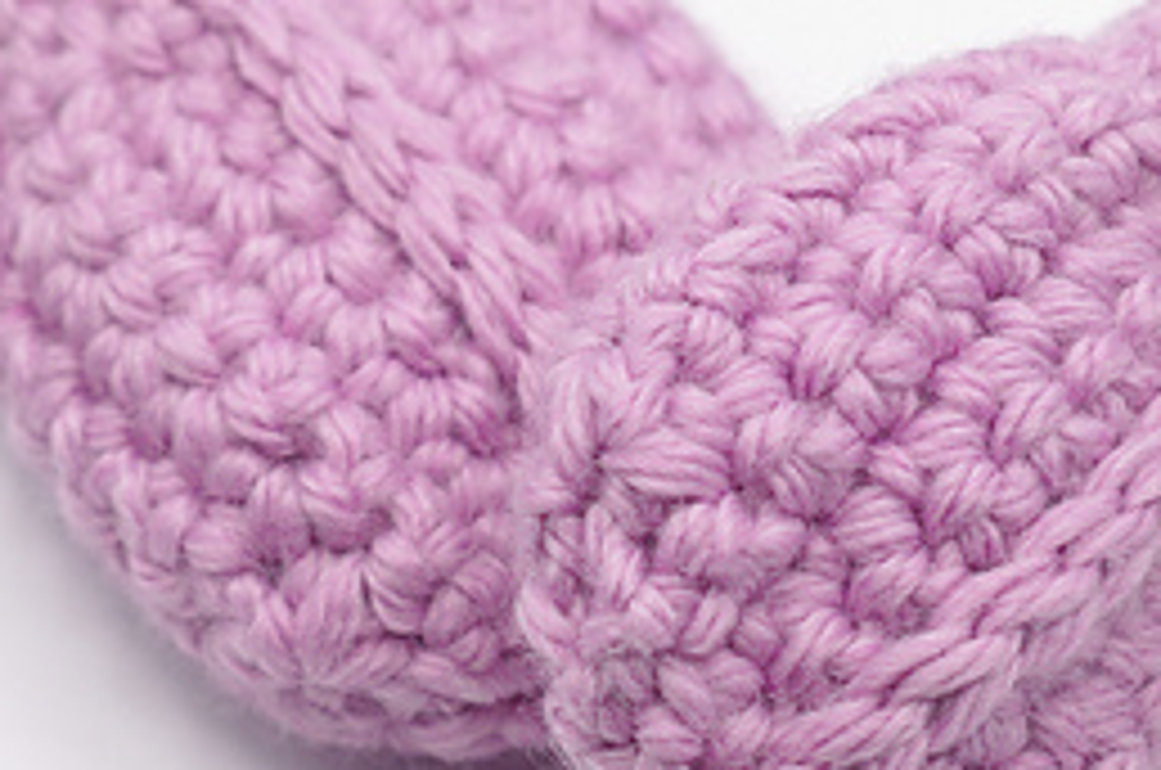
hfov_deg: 11.1
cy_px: 128
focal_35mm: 186
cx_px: 734
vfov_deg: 7.3
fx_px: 5987
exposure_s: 1/180
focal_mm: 50
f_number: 5.6
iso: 200
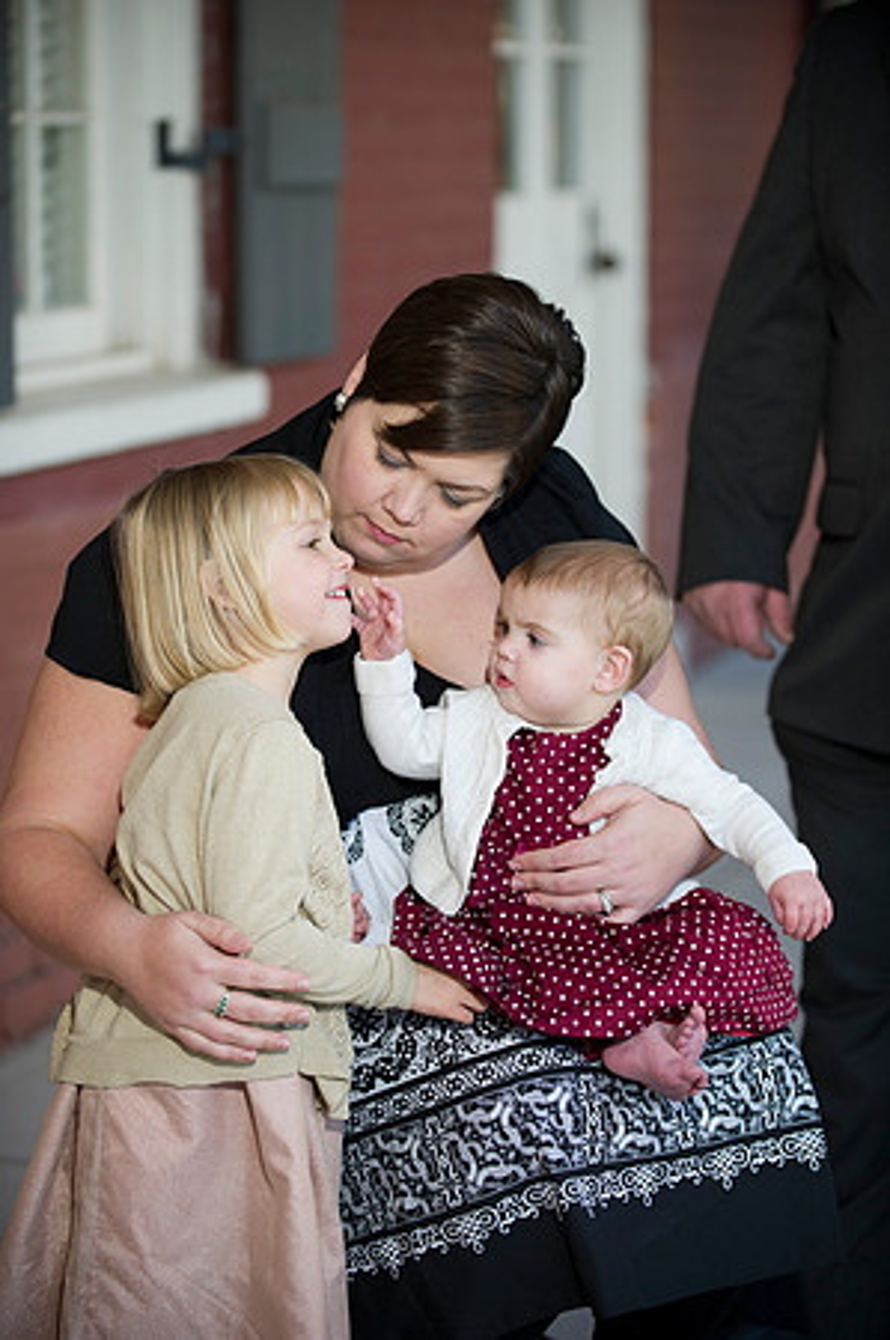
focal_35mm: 110
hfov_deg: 12.4
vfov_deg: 18.6
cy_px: 670
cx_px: 445
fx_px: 4088
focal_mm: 110
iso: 250
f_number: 2.8
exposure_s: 1/250
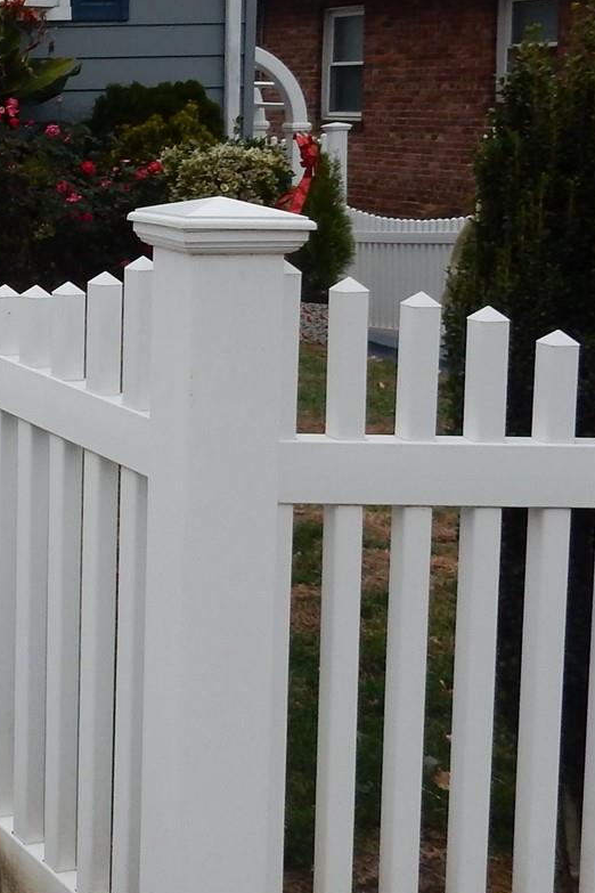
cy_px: 253
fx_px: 1686
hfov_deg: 16.0
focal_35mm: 68
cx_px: -564
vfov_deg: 29.3
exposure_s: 1/500
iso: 125
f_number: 3.7
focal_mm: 4.5
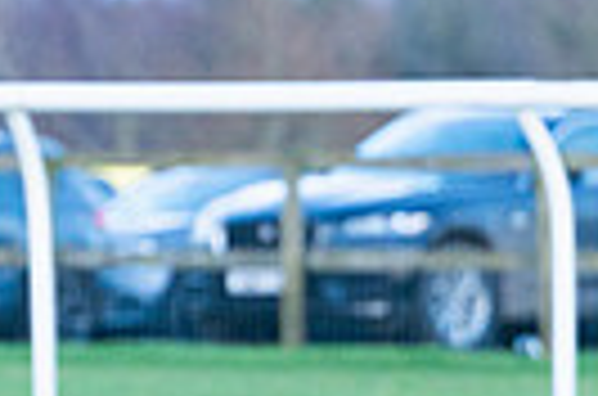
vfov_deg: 2.1
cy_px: 183
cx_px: -588
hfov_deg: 3.1
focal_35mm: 653
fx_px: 10821
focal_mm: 115
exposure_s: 1/1250
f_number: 3.5
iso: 1250
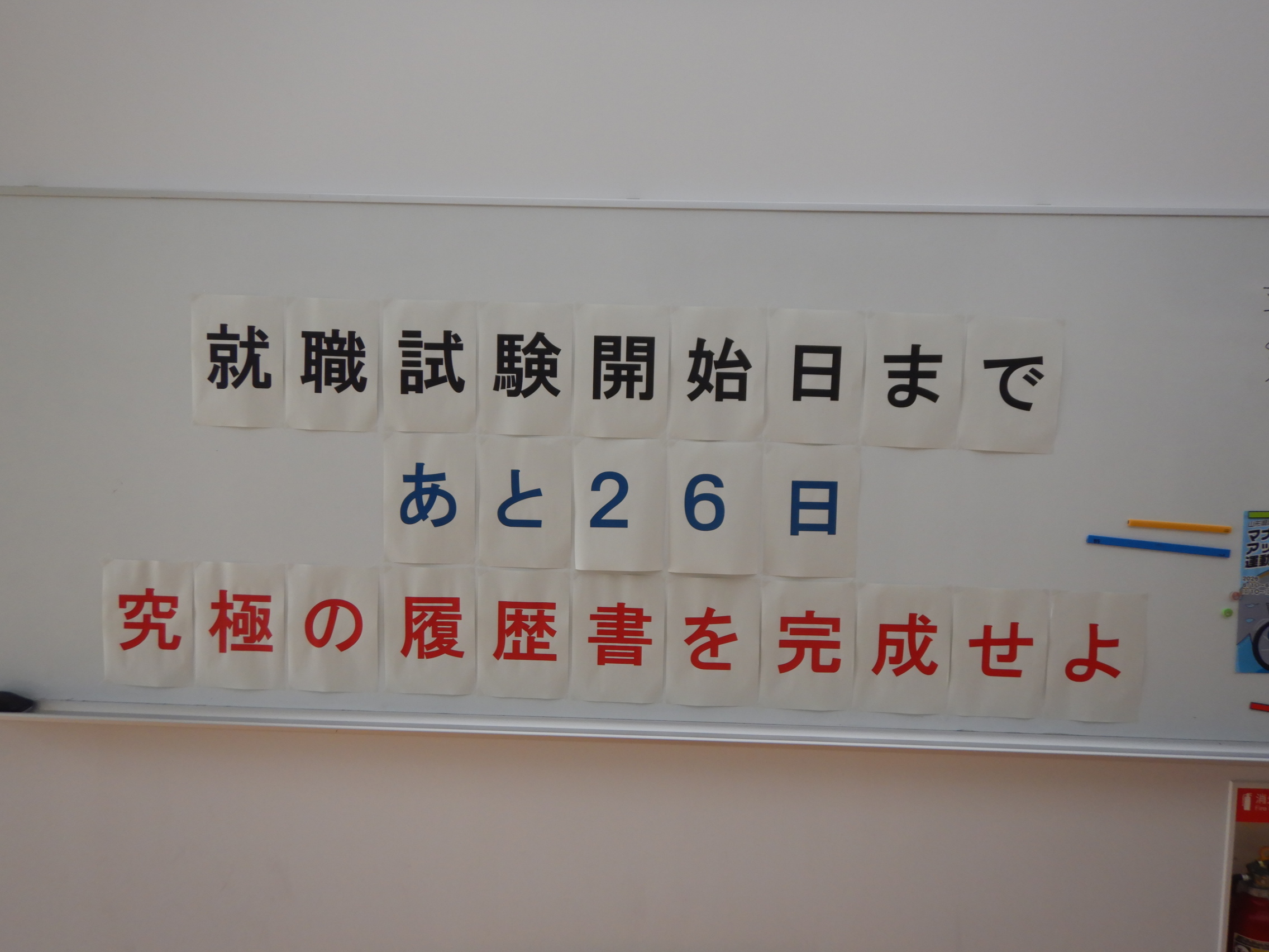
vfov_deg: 56.8
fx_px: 880
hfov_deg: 71.6
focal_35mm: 24
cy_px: 476
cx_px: 634
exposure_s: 1/160
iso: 125
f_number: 2.8
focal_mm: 4.3
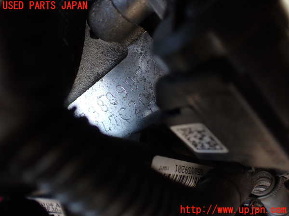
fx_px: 250
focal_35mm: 30
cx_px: 144
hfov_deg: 60.0
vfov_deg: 46.8
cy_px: 108
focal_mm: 5.4
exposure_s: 1/125
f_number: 2.3
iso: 160
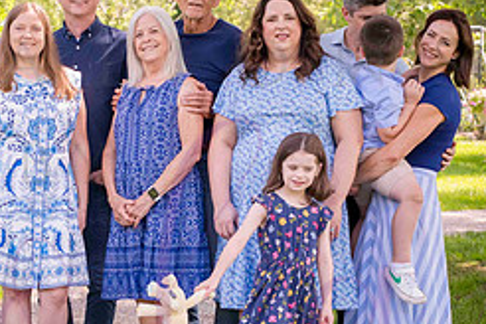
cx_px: 101
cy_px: 159
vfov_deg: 11.6
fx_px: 1593
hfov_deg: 17.2
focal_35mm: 118
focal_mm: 50
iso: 400
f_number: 4.5
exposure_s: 1/320
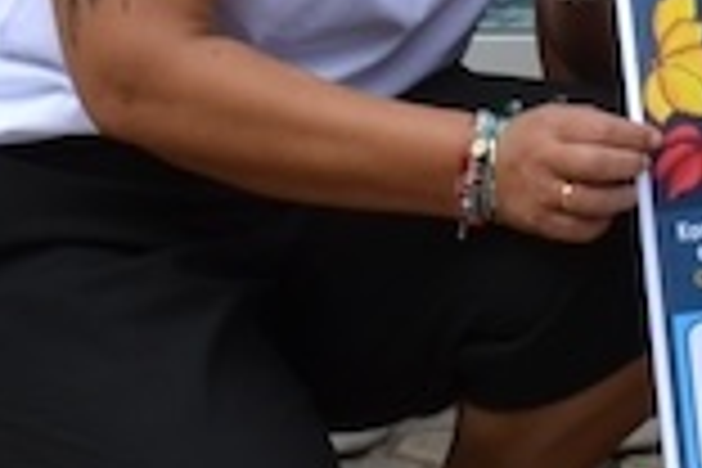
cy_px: -909
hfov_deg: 5.8
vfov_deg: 3.9
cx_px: 1323
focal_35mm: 346
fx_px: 6746
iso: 100
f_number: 5.6
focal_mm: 30
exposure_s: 1/125
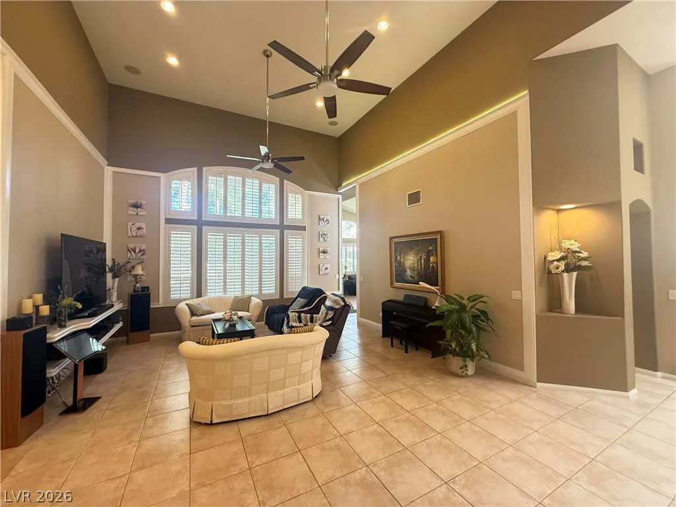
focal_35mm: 14
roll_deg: -0.2
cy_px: 254
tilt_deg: +2.0
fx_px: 273
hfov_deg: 102.1
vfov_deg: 85.7
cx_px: 338
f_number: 2.2
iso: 250
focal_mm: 2.22
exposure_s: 1/60
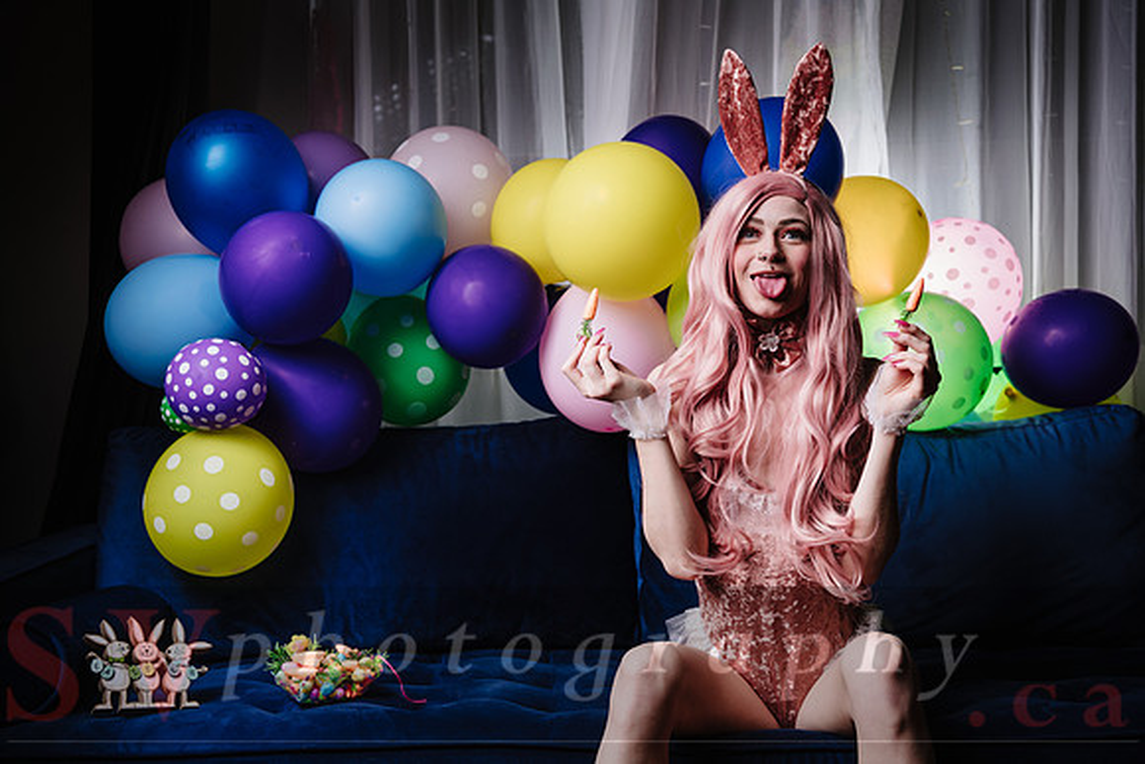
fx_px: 1591
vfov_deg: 27.0
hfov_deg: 39.6
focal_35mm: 50
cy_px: 382
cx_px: 572
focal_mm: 50
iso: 64
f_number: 4
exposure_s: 1/160
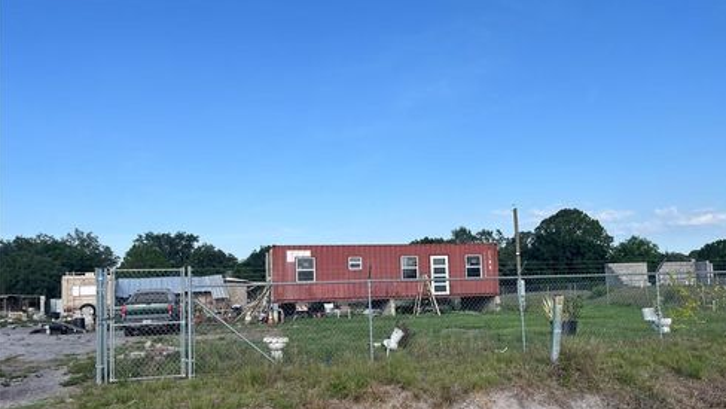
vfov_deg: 40.0
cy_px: 251
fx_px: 559
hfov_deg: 66.0
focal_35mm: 29
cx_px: 370
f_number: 1.6
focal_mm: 5.1
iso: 50
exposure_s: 1/3049
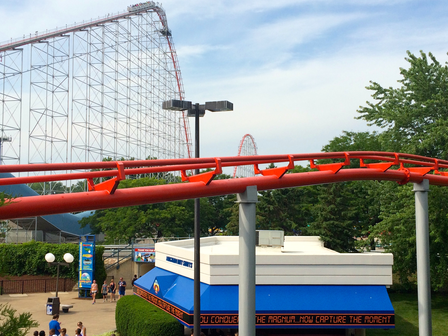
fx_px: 388
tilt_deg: +3.4
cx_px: 225
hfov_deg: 60.0
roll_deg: +0.4
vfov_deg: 46.8
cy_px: 171
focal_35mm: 30
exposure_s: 1/2283
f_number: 2.2
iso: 32
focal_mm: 4.15
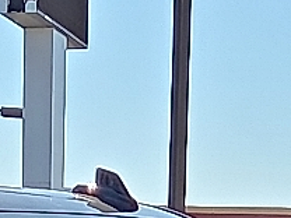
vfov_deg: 5.3
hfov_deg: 7.6
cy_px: 689
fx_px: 2194
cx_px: 13
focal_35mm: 261
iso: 25
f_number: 1.8
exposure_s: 1/1667
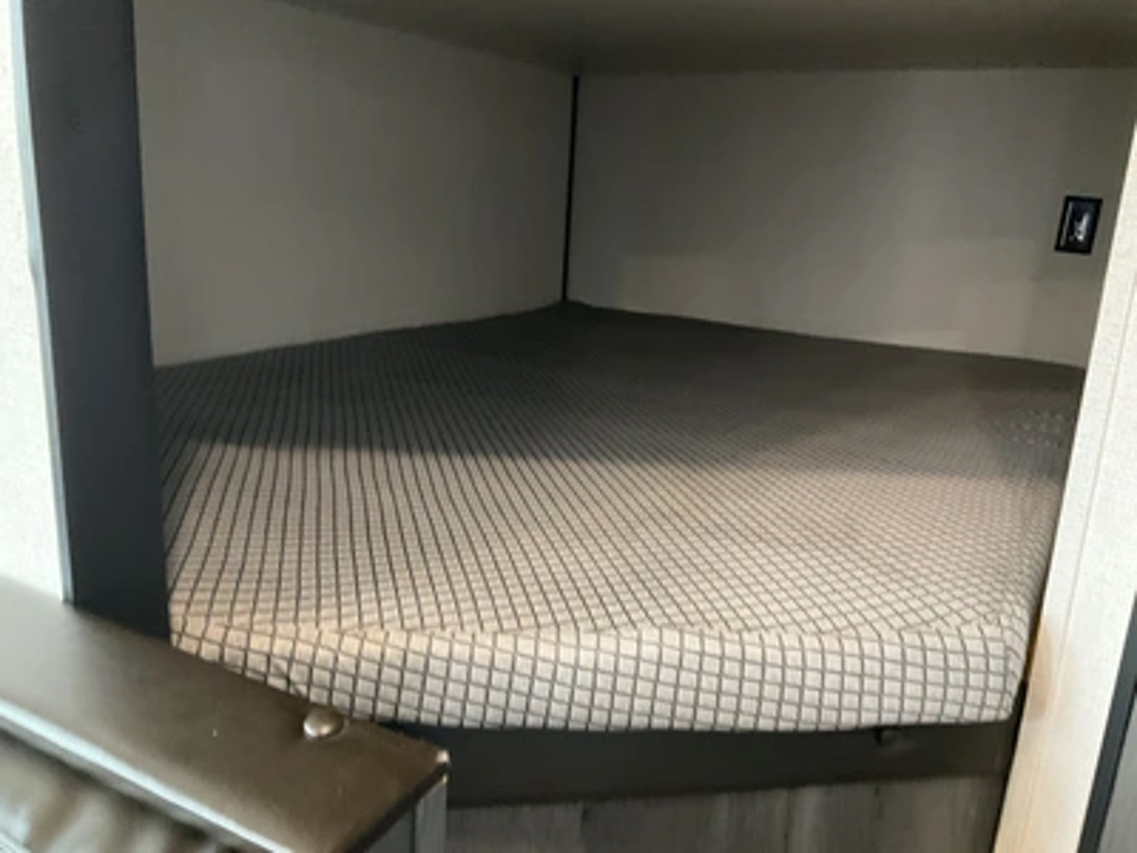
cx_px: 568
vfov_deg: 48.2
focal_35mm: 29
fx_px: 953
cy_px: 426
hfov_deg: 61.7
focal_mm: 3
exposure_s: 1/30
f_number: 1.8
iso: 400
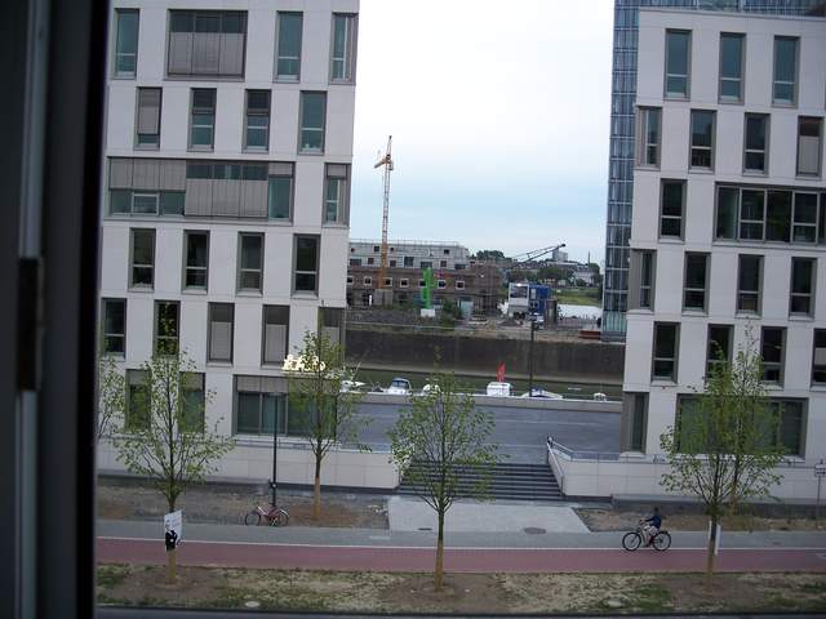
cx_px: 413
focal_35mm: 37
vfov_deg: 38.7
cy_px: 310
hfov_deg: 50.1
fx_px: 883
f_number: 2.8
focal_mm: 7.8
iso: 64
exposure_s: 1/60
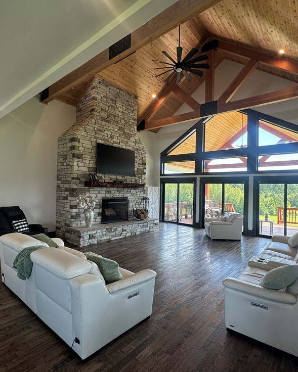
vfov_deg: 83.3
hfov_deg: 70.9
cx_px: 152
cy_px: 185
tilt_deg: +1.0
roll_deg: -1.4
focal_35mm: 19
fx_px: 209
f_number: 2.2
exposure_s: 1/120
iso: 64
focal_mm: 2.22
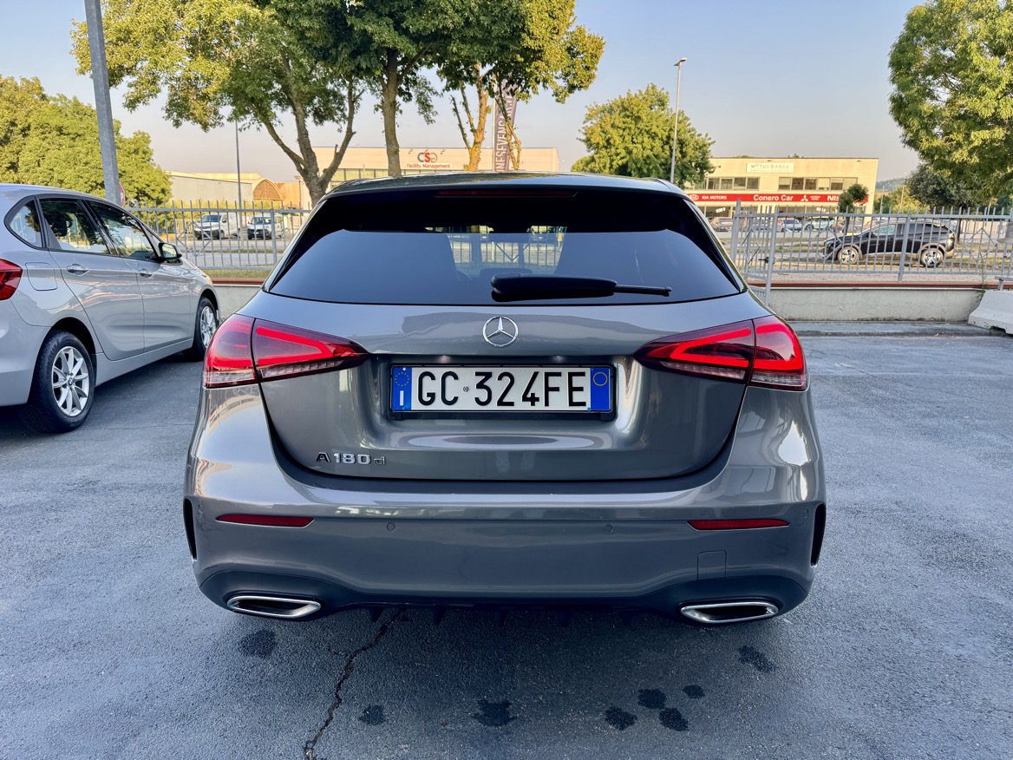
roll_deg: -0.9
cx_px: 506
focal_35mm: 24
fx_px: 702
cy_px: 380
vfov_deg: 56.8
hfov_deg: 71.6
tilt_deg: -12.9
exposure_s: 1/448
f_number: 1.78
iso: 80
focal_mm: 6.76
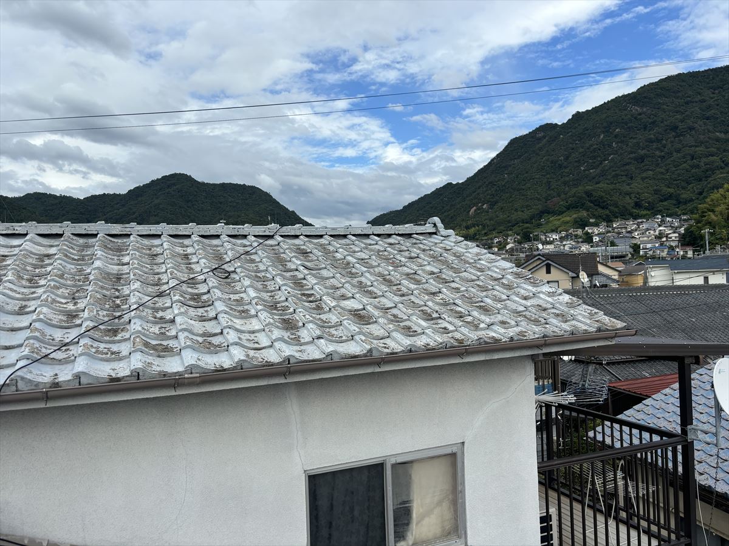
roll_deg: +3.2
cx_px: 364
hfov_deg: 67.3
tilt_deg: +1.1
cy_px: 273
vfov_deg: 53.1
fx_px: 548
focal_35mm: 26
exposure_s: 1/3788
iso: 50
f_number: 1.6
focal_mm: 5.96
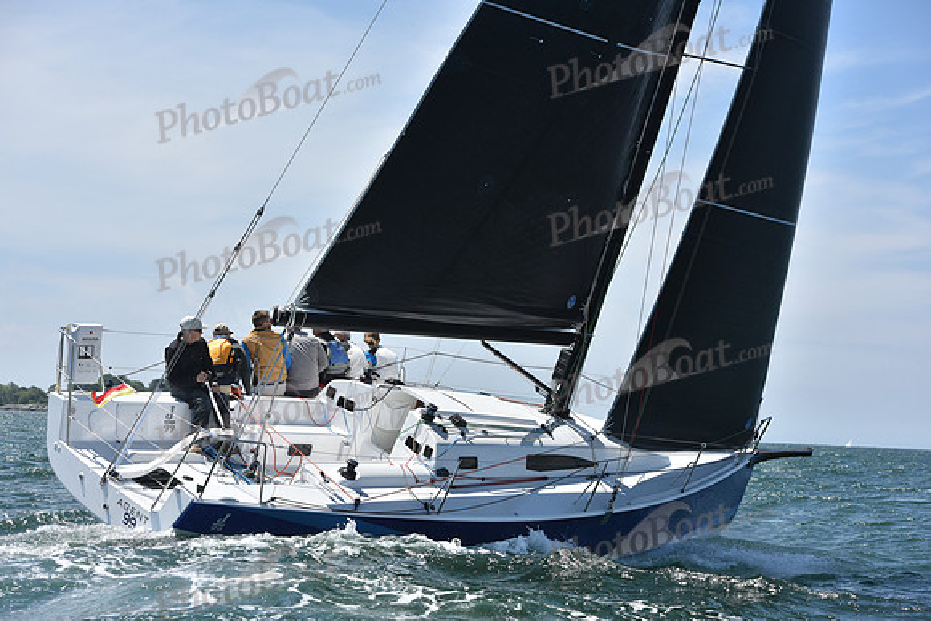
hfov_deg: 28.8
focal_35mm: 70
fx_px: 1811
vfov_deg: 19.5
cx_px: 466
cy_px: 310
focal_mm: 70
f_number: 6.3
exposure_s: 1/1250
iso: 250
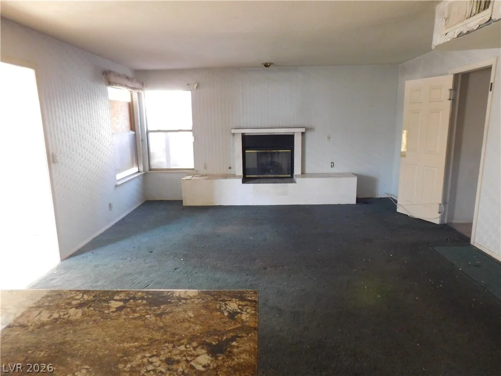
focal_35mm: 23
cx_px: 250
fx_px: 333
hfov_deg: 73.9
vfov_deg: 58.9
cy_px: 188
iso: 400
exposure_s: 1/25
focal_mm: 4
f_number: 3
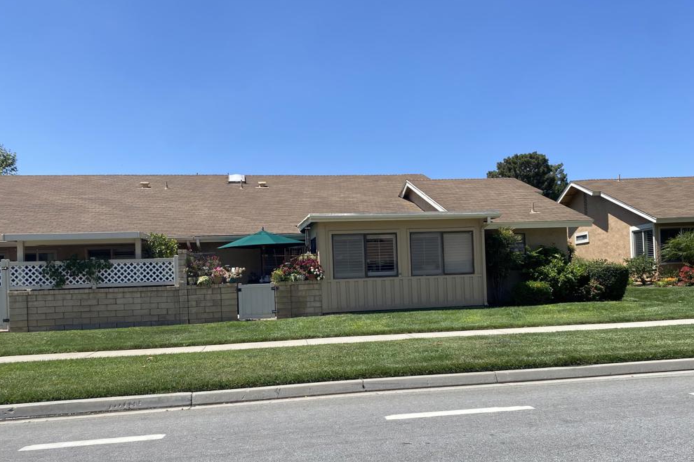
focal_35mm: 28
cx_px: 342
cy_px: 265
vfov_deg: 46.2
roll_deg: +3.1
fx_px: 540
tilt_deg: +0.5
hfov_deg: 65.5
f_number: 1.8
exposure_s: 1/2028
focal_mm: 4.25
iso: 32
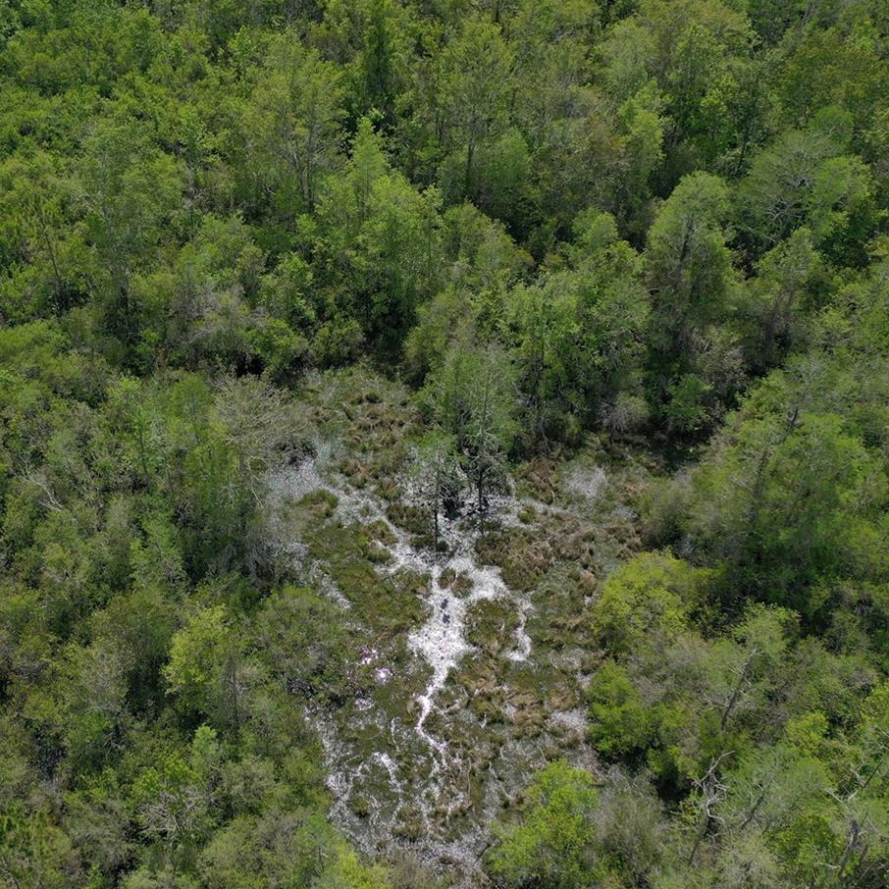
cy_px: 504
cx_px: 361
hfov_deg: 39.9
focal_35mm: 42
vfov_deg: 39.9
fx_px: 1220
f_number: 2.8
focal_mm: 10.26
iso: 100
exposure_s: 1/2000
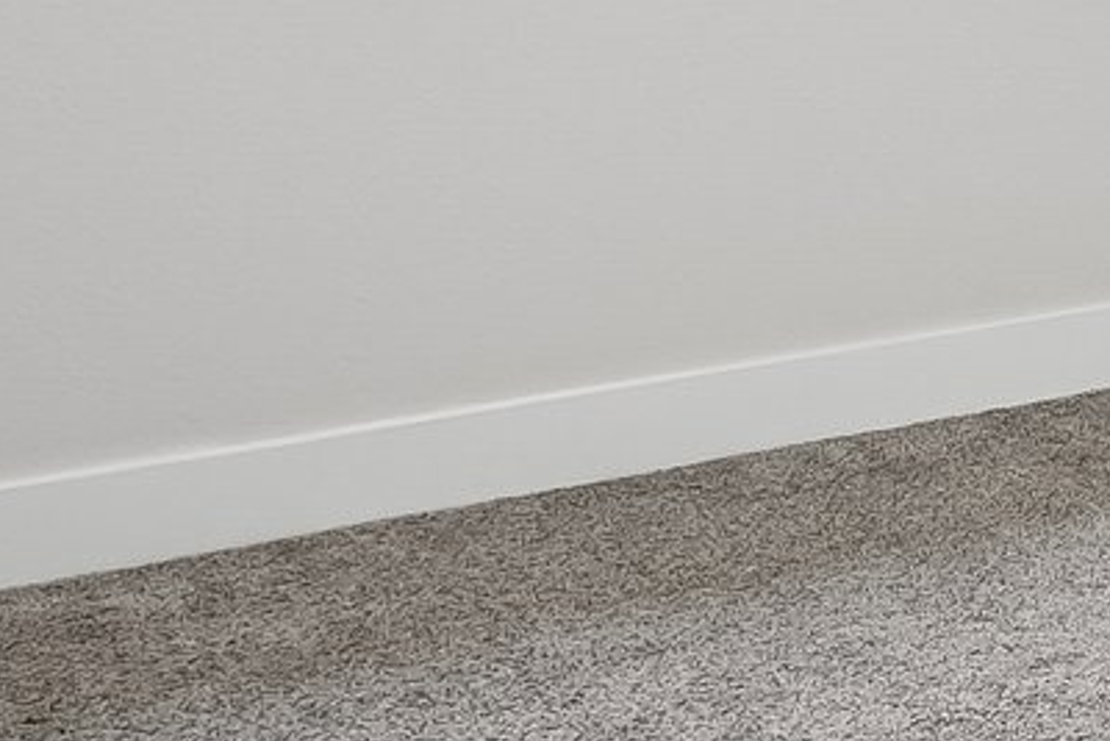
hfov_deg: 19.5
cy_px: -351
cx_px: 1793
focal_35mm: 87
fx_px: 2683
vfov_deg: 14.7
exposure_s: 1/30
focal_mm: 17
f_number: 8
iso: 400
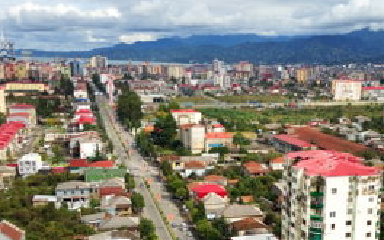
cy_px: 185
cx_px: 269
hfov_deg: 37.6
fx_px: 555
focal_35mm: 53
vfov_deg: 24.1
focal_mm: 4.12
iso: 50
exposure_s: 1/2008
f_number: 2.4
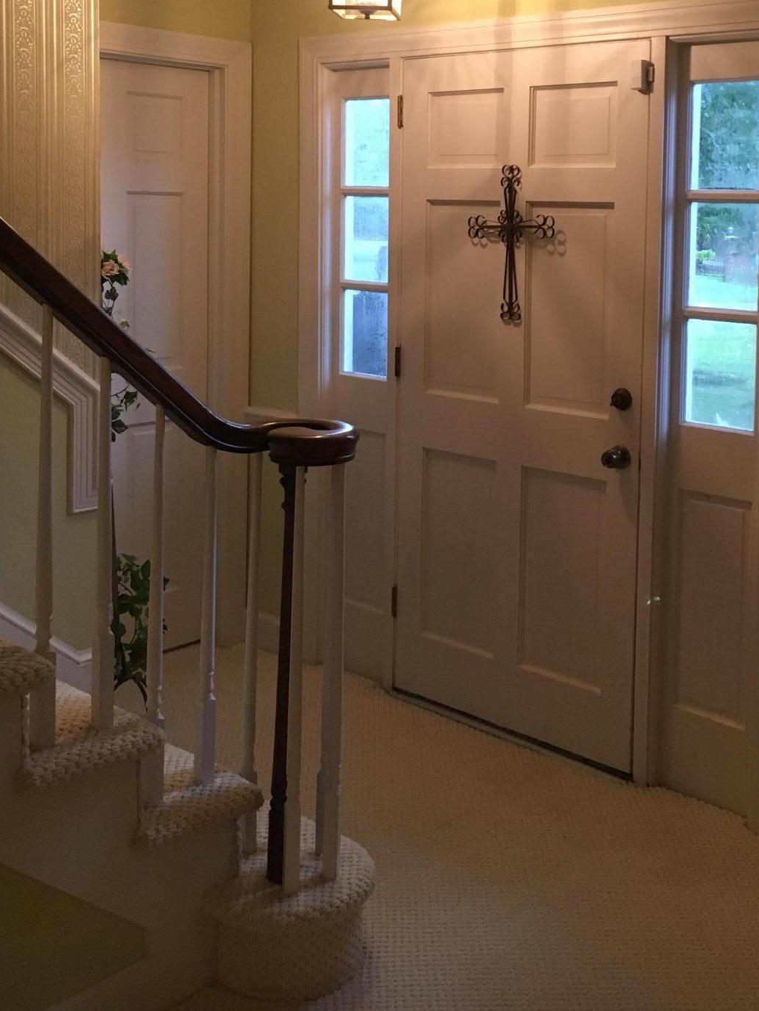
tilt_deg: -3.1
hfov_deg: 34.0
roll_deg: -0.3
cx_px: 509
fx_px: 1228
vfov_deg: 43.9
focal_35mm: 42
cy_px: 306
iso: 125
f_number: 2.2
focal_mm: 4.15
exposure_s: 1/30
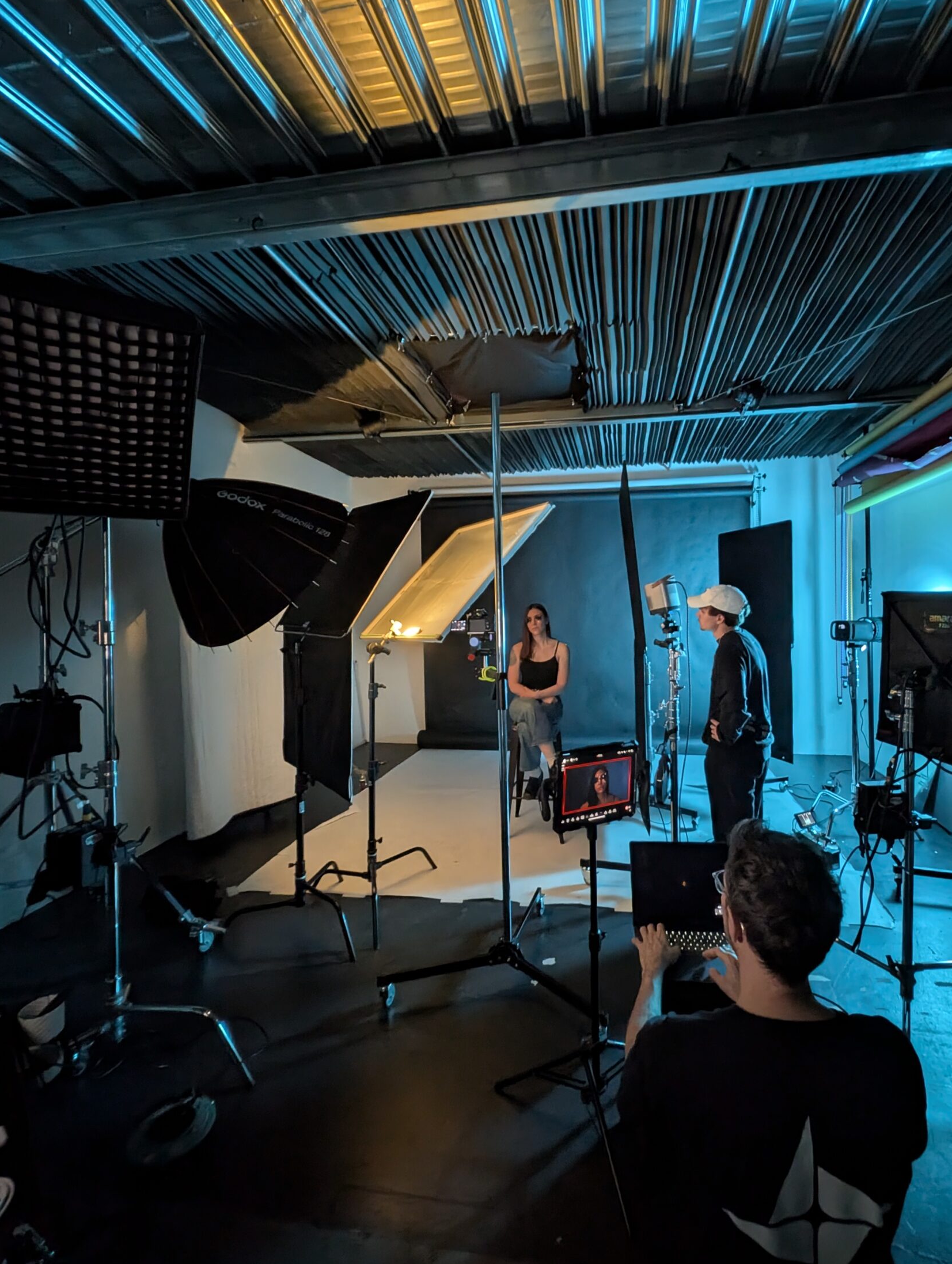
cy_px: 604
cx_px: 535
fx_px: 512
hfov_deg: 85.4
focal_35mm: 14
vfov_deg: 101.9
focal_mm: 2.23
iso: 499
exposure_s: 1/23.8
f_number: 1.95
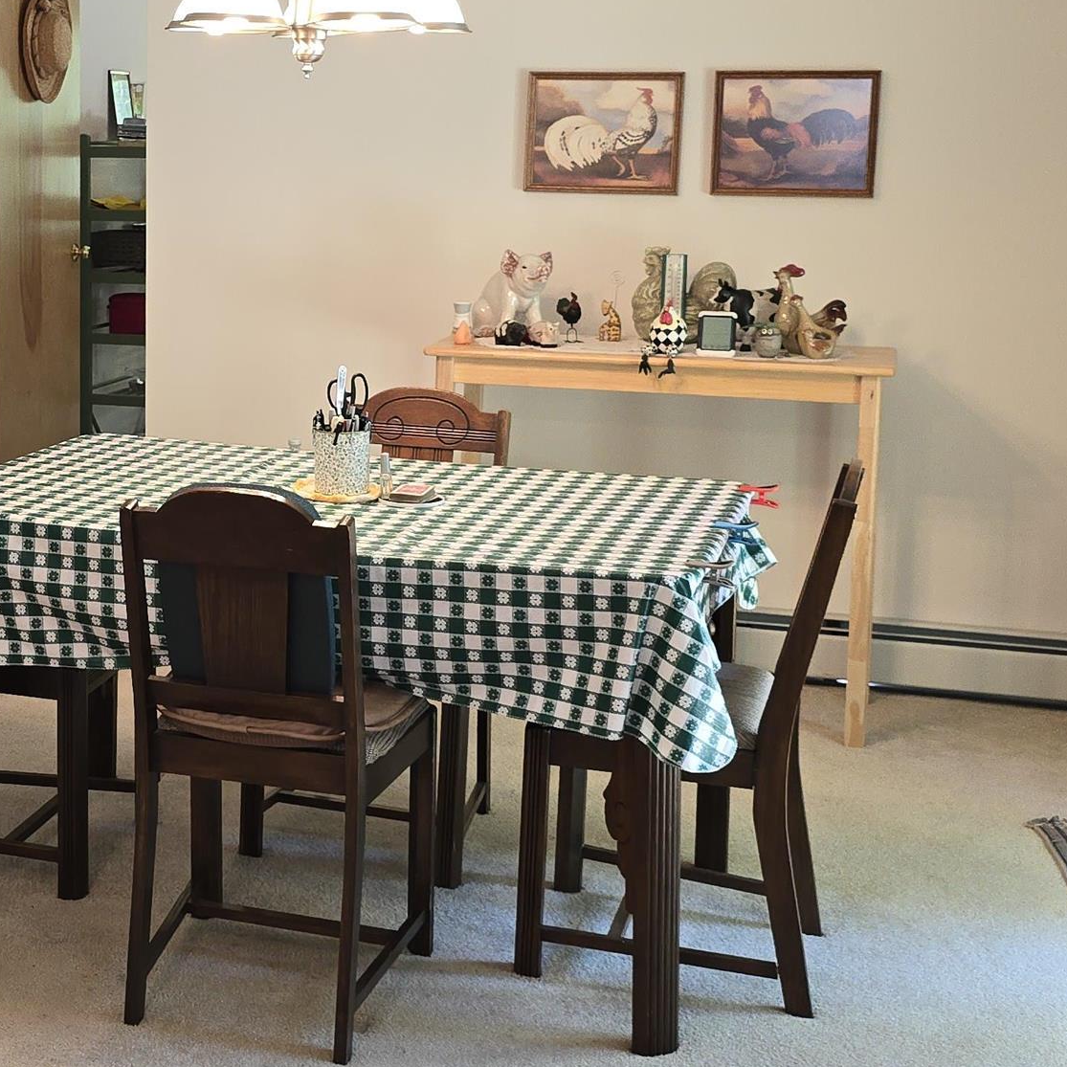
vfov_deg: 30.3
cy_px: 359
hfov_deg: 29.5
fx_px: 1953
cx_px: 132
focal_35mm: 56
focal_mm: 6.3
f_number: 1.7
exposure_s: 1/30
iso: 100
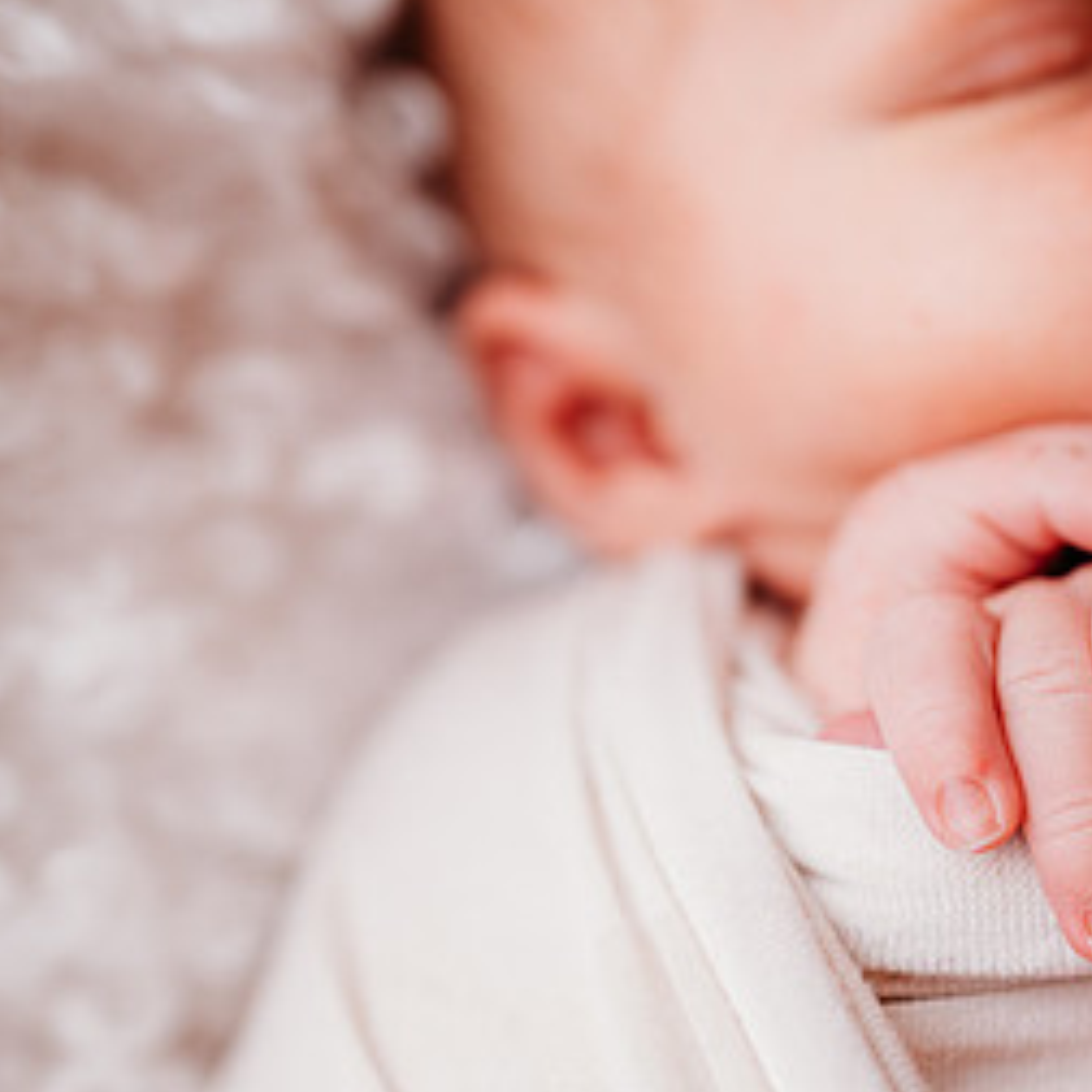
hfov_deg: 33.9
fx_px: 1677
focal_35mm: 47
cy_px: 682
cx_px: 1010
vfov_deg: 35.9
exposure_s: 1/160
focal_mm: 24
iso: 100
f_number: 2.5
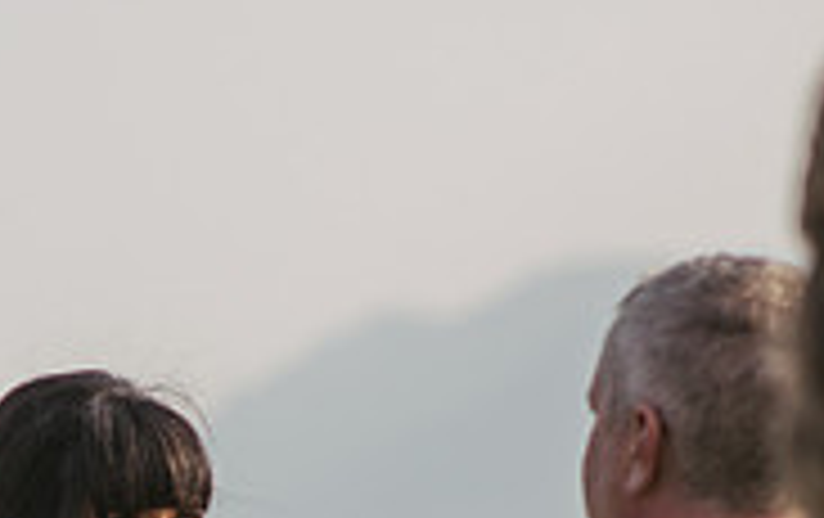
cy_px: 813
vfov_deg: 4.8
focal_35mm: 274
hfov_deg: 7.6
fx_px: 6163
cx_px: -27
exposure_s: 1/4000
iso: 160
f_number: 2.2
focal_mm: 85
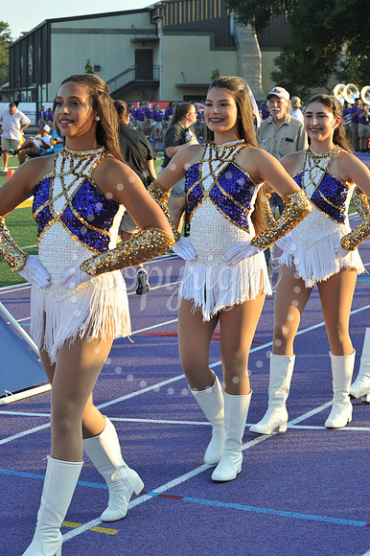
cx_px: 185
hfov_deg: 17.0
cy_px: 278
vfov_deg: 25.4
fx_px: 1235
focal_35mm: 80
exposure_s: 1/125
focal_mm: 80
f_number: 10
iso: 400
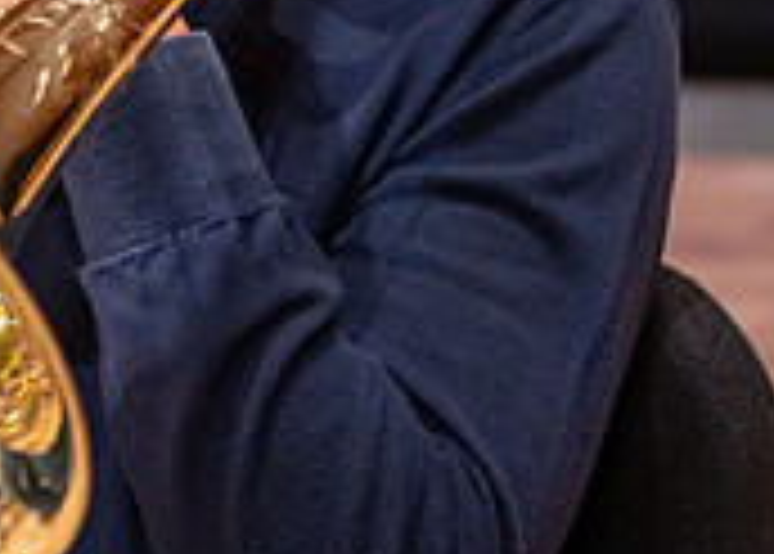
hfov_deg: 10.7
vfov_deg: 7.6
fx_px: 4068
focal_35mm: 185
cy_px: -411
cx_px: -54
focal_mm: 50
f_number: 2.8
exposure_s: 1/400
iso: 640
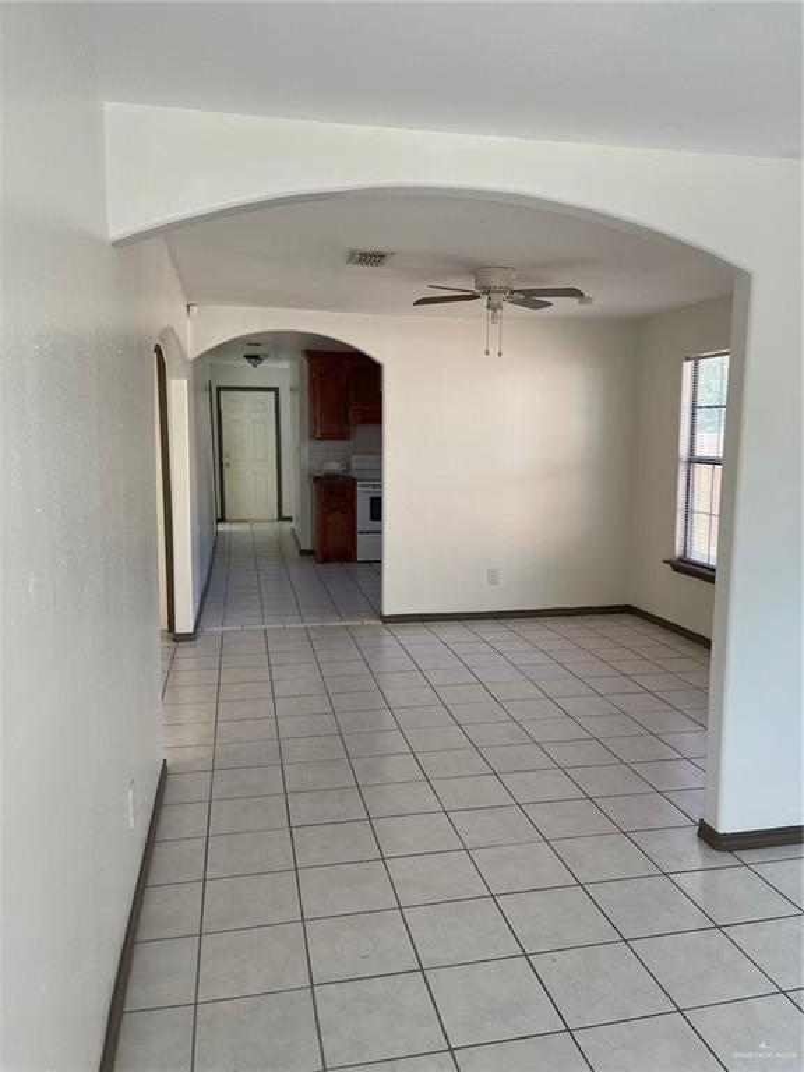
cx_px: 402
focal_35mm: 26
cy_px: 536
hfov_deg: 53.1
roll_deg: +1.2
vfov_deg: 67.3
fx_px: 805
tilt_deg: -8.8
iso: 80
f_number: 1.6
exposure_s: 1/121
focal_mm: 5.1
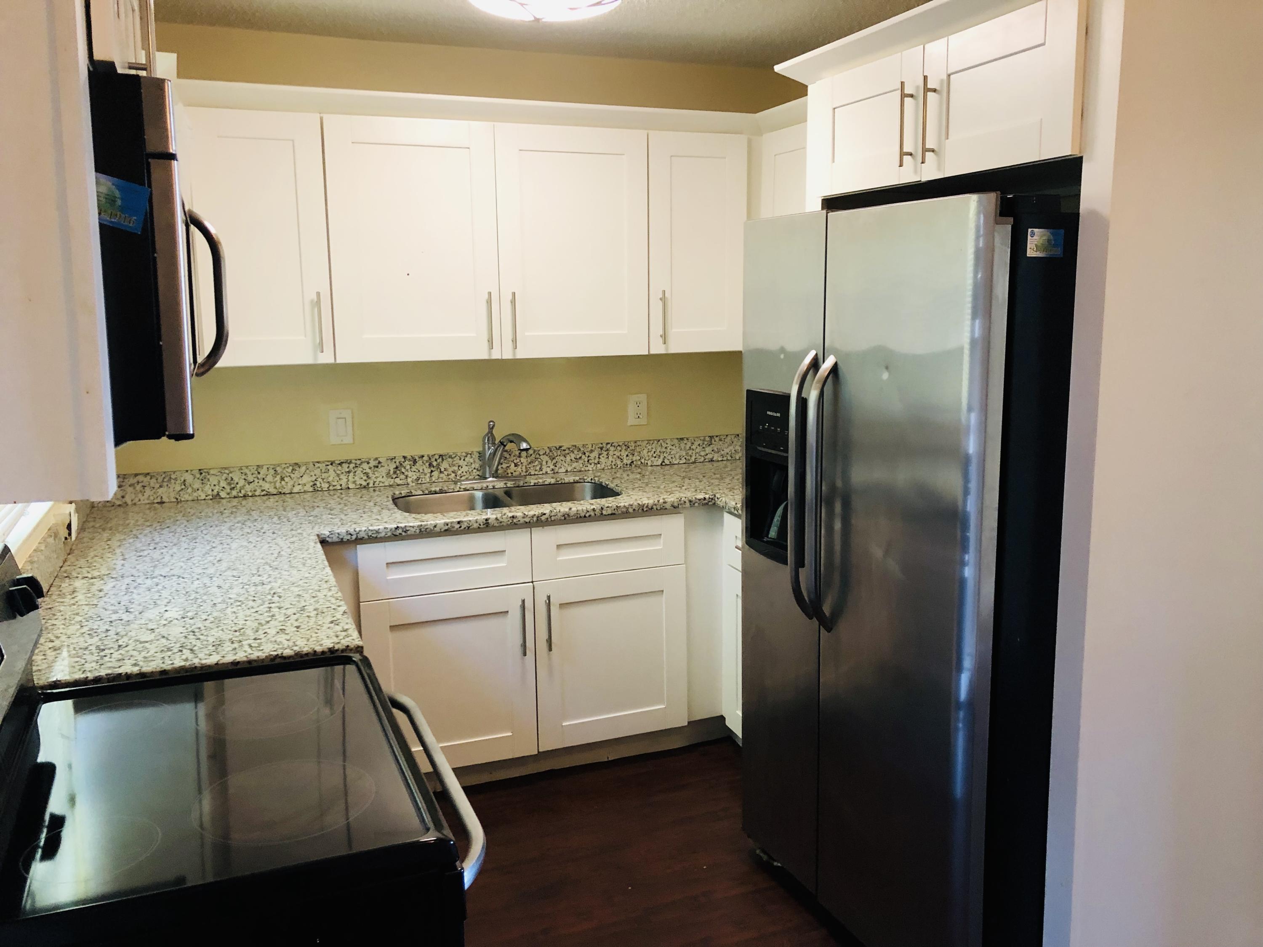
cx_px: 632
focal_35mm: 28
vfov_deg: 49.7
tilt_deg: -10.9
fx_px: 1022
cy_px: 474
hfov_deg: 63.4
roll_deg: +0.4
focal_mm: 4
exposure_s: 1/15
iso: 64
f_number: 1.8
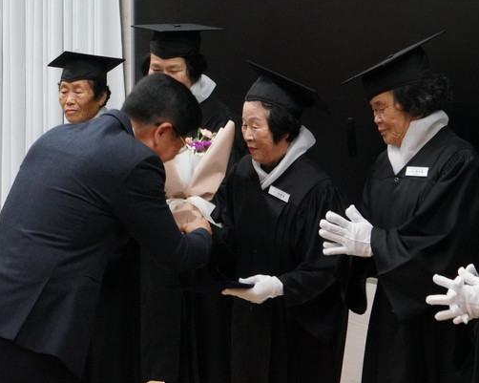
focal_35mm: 94
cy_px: 177
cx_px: 164
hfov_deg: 20.3
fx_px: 1332
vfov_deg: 16.3
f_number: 20
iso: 12800
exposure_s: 1/50
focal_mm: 50
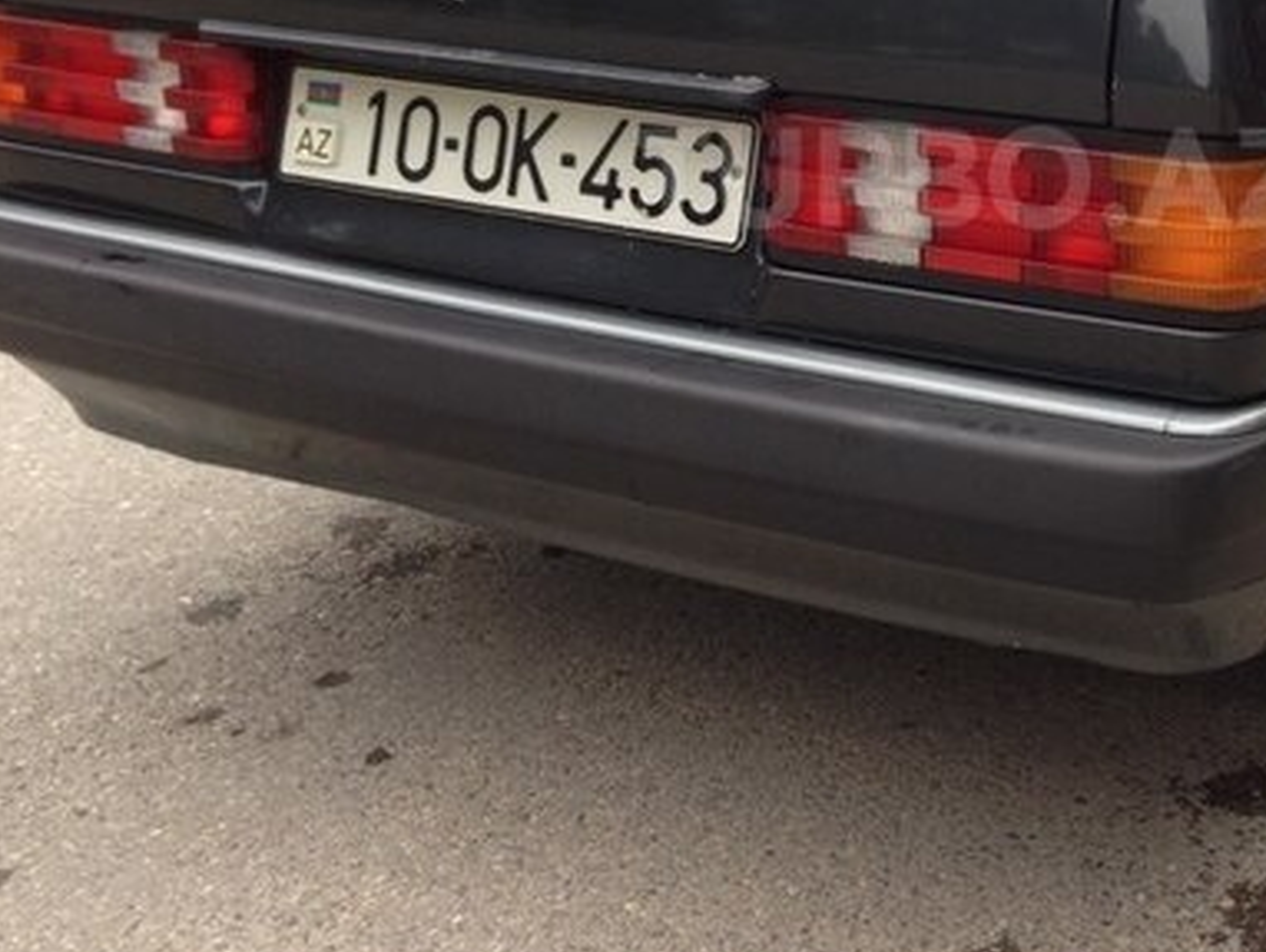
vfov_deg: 25.2
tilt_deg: -11.5
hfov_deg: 33.0
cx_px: 974
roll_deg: -0.7
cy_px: 177
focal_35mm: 57
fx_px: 2086
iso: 50
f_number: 2.4
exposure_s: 1/40
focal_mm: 4.12
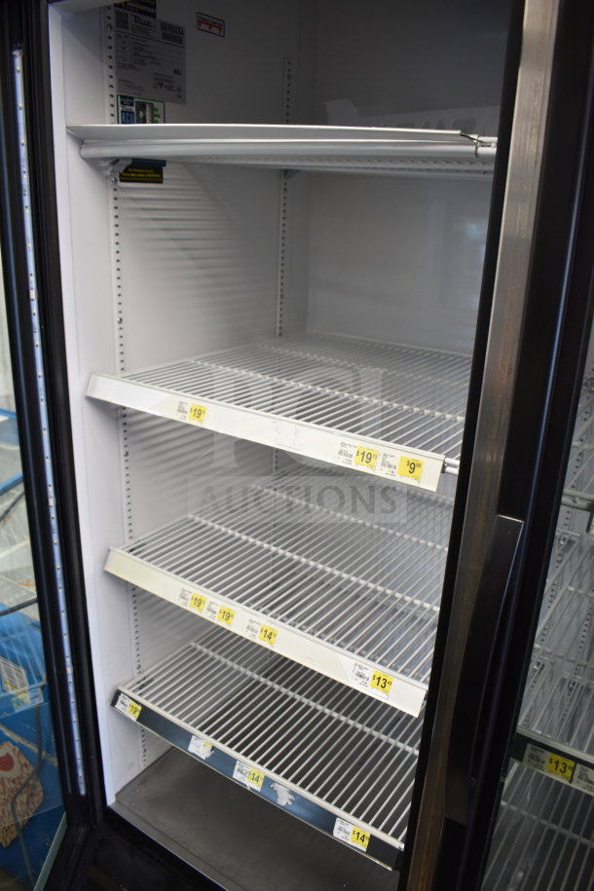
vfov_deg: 67.4
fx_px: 668
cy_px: 446
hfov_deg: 47.9
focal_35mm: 27
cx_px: 297
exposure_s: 1/30
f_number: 3.5
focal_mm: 18
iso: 720
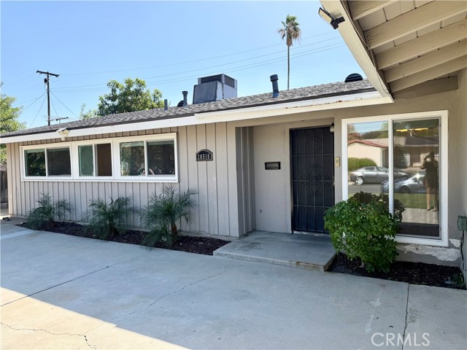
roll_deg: +2.4
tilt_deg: -2.6
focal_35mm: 24
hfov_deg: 71.6
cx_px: 234
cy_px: 175
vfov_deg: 56.8
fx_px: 324
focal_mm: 6.76
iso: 100
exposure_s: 1/2232
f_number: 1.78
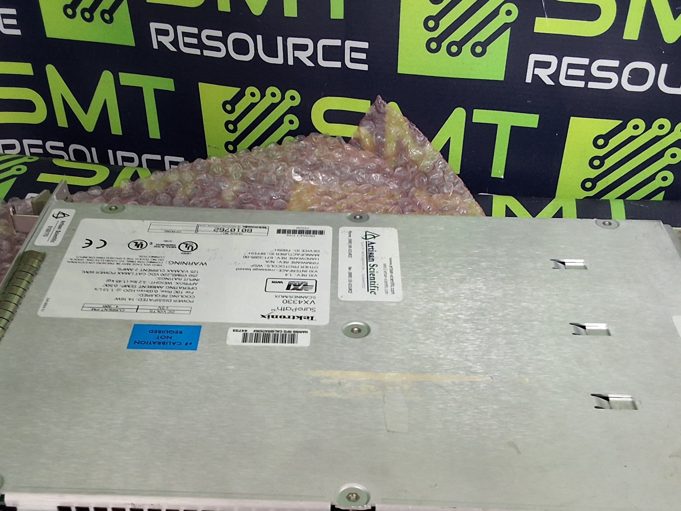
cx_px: 329
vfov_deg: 32.3
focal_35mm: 44
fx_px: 866
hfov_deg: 42.9
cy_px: 382
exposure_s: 1/30
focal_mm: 2.91
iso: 200
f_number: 1.9
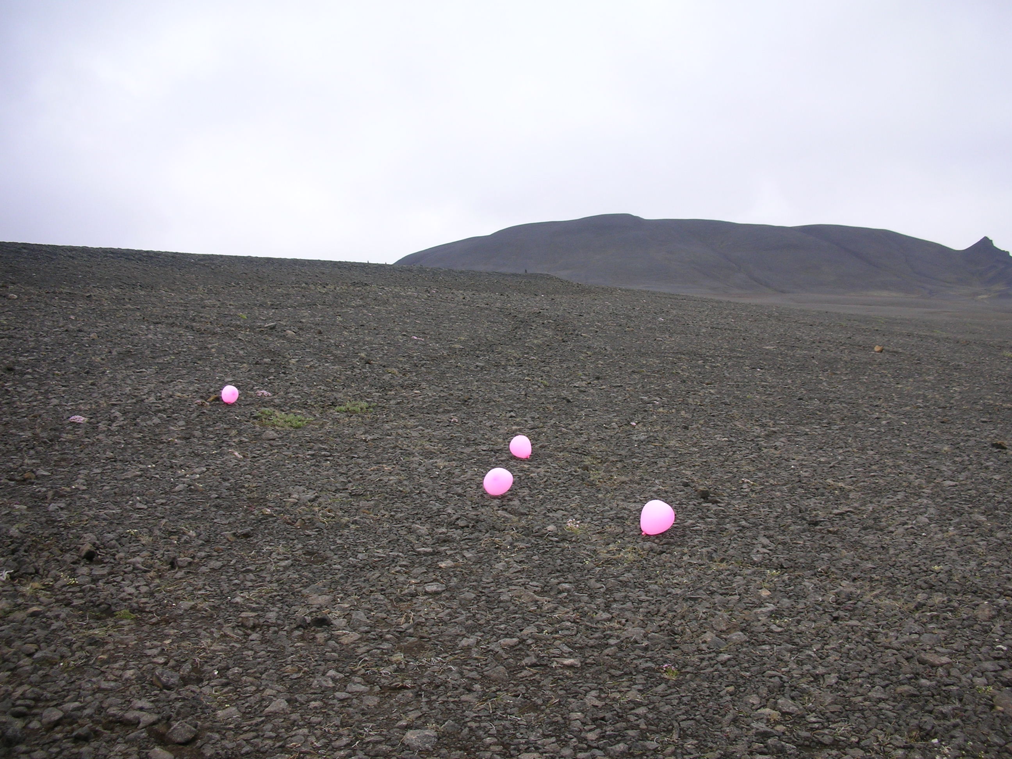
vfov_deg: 40.7
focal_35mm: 35
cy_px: 380
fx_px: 1023
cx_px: 506
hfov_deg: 52.6
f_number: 3
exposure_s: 1/200
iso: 50
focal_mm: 5.8
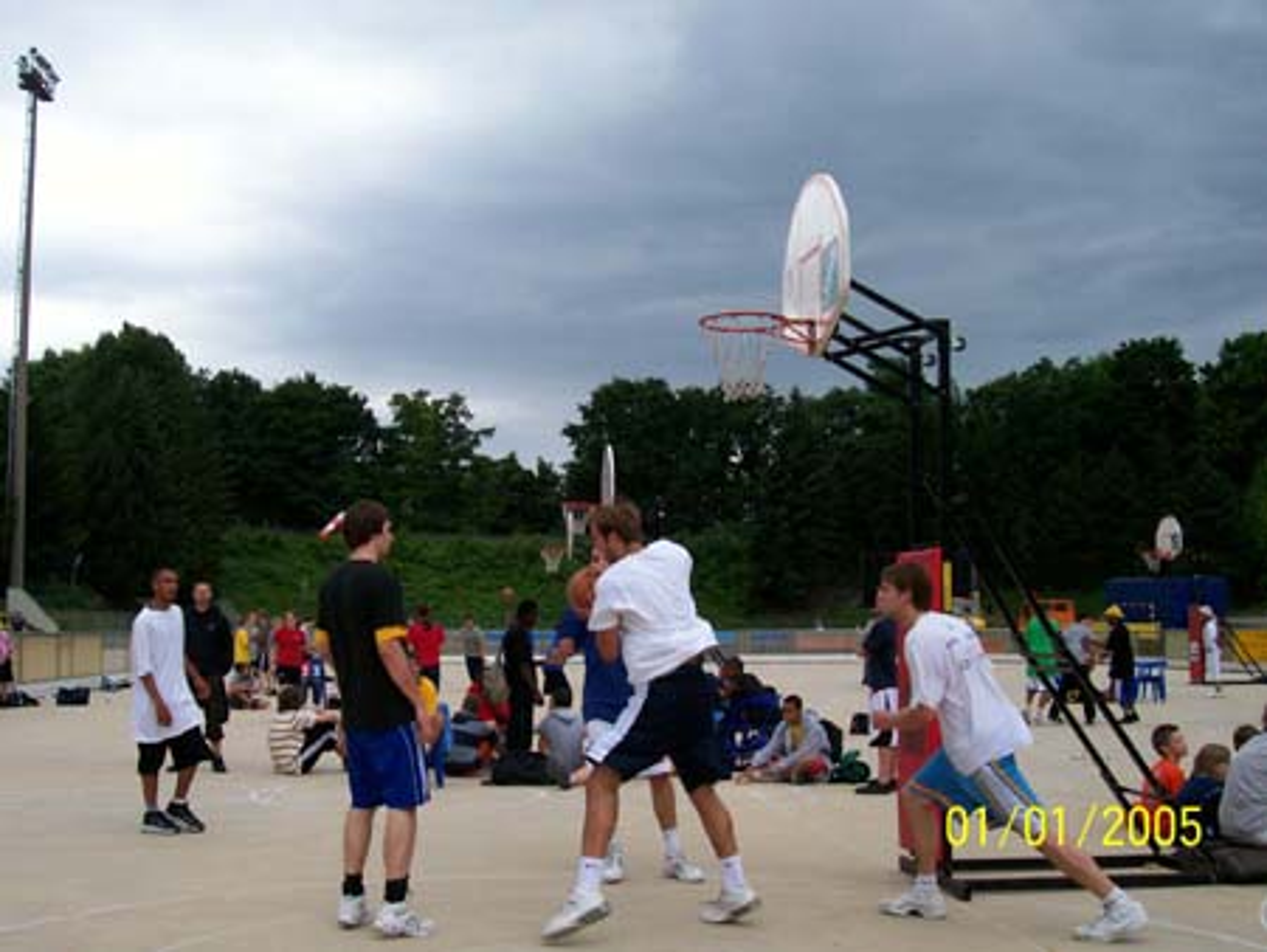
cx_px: 634
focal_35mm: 42
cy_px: 476
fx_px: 1538
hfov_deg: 44.8
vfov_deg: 34.4
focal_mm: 7
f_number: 2.9
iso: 80
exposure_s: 1/561
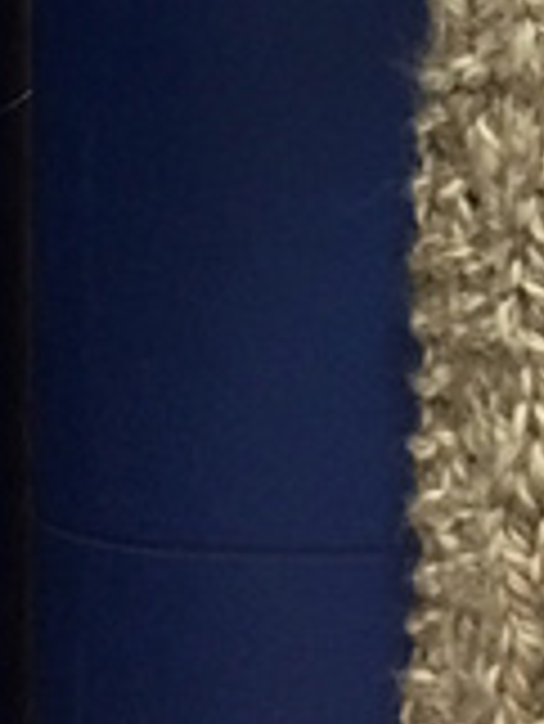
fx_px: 2406
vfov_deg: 16.7
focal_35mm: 115
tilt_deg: -6.0
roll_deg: -0.3
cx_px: 760
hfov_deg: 12.4
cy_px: -22
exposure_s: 1/25
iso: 320
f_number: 2.2
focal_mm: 4.15
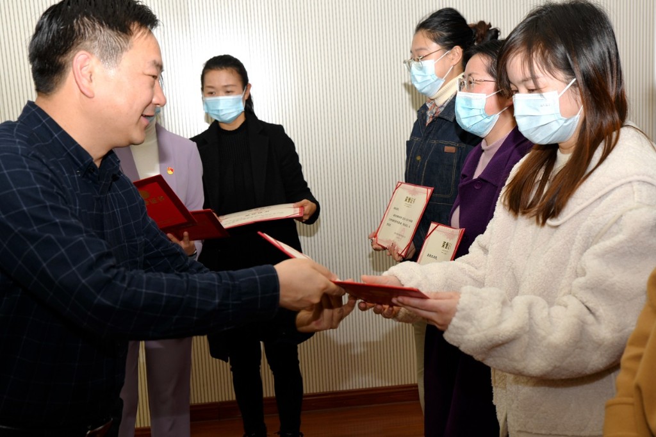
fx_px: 820
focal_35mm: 45
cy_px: 218
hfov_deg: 43.6
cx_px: 328
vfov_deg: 29.8
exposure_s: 1/60
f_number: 5
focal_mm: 45
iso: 250
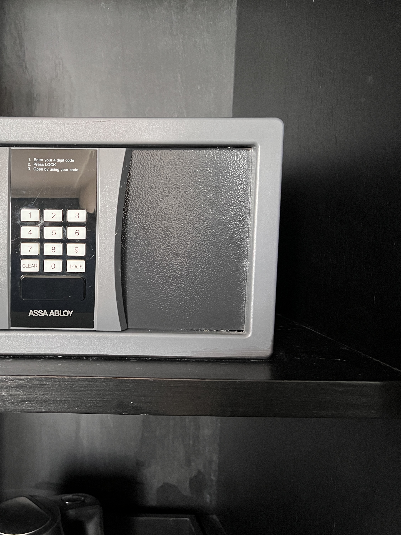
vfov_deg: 52.6
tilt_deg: -5.2
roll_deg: -1.0
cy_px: 269
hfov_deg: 38.1
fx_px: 541
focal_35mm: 35
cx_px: 45
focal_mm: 5.7
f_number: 1.5
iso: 500
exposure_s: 1/60
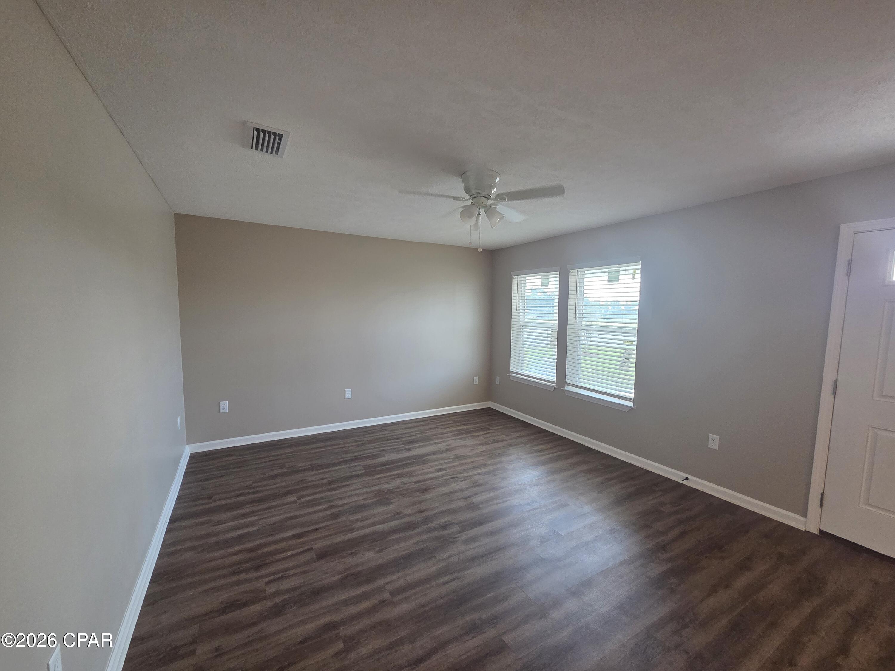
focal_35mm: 13
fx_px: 336
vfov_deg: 89.9
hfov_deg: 106.2
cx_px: 448
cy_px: 336
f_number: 2.2
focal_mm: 2.2
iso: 200
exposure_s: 1/120
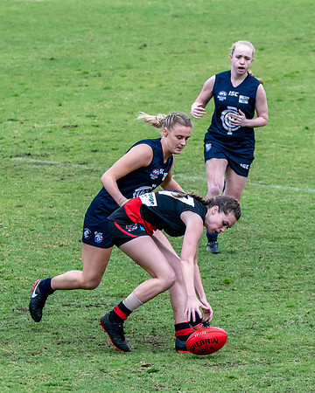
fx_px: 5797
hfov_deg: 3.1
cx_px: 146
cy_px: 174
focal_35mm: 497
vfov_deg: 3.9
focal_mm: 200
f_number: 7.1
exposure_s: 1/2000
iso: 1250
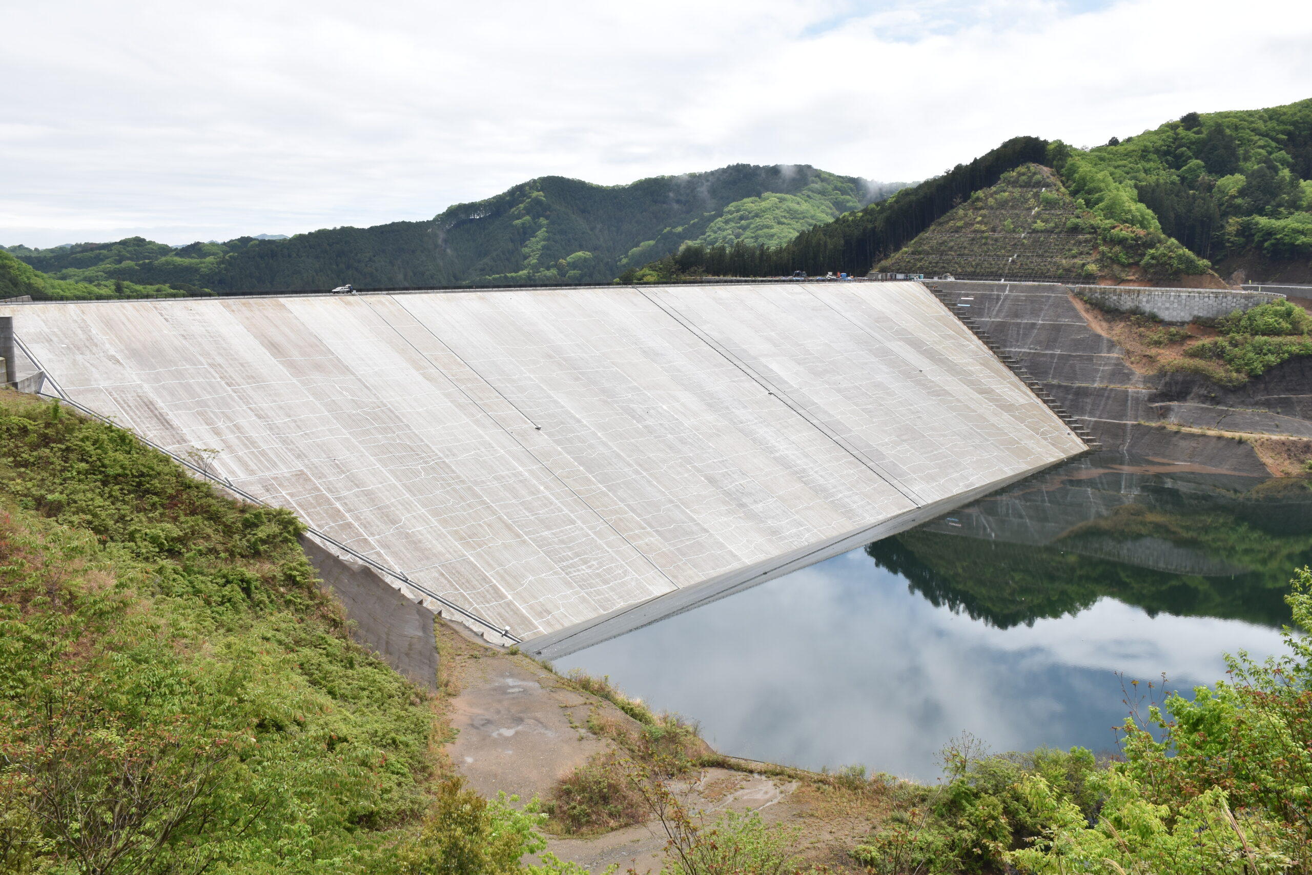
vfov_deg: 38.4
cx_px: 656
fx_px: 1257
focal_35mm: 34
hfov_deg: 55.1
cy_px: 438
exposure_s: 1/320
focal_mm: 23
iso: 200
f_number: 9
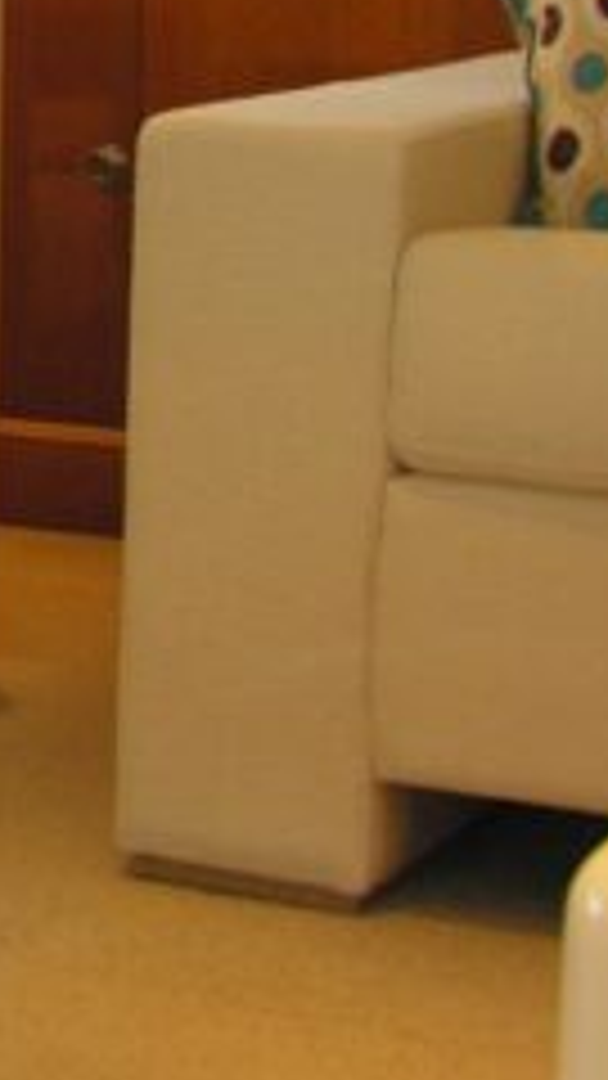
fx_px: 3497
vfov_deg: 17.3
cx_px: -910
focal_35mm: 122
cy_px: 72
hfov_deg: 8.9
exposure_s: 1/30.1
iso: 171
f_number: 2.8
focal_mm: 8.9
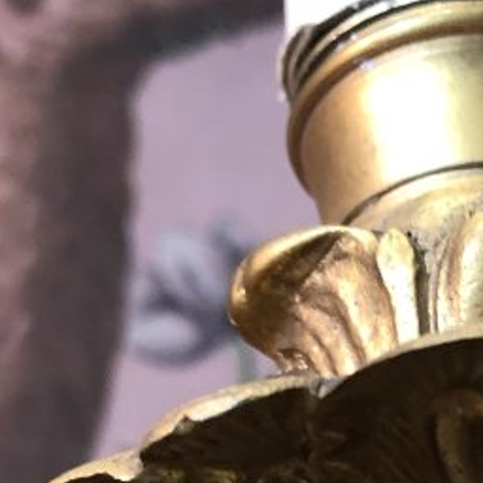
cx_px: 347
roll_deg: +2.1
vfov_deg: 14.2
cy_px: 702
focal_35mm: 116
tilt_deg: +20.1
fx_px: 1831
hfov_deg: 15.0
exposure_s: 1/20
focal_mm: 4
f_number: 1.8
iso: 40
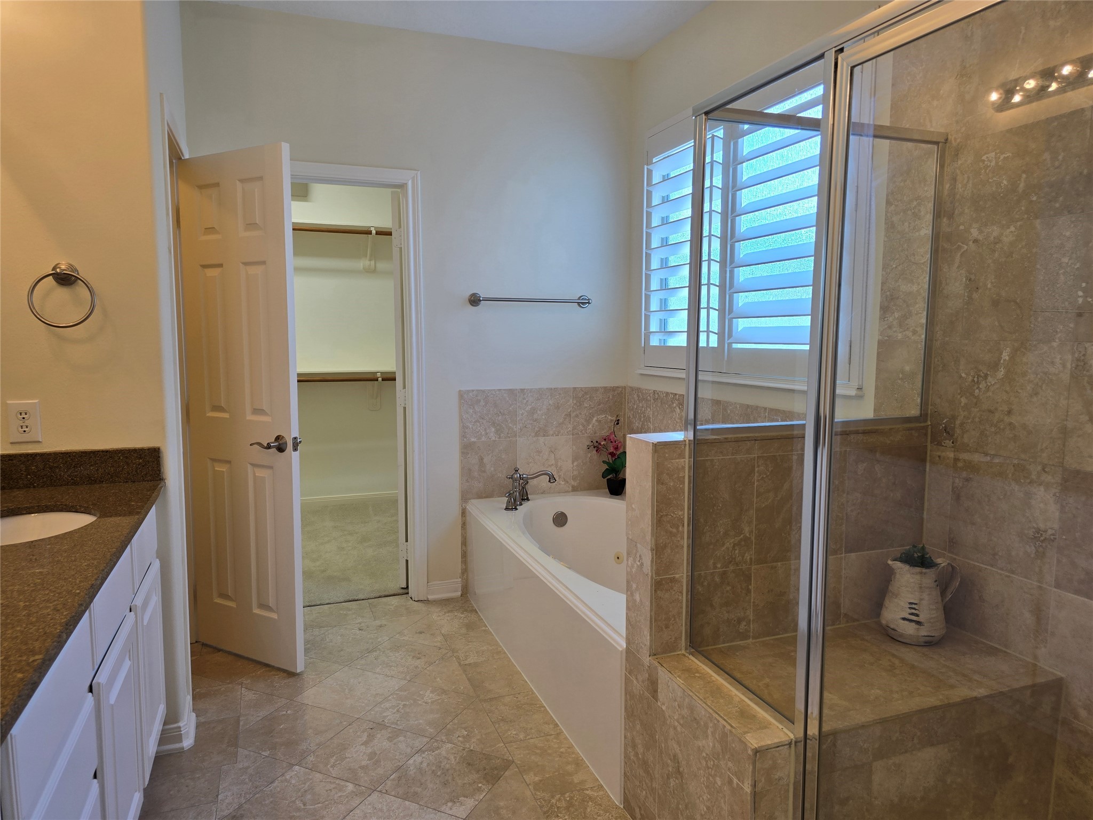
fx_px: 726
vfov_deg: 58.9
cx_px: 546
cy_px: 410
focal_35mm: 23
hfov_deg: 73.9
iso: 40
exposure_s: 1/120
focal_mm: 6.3
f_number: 1.7
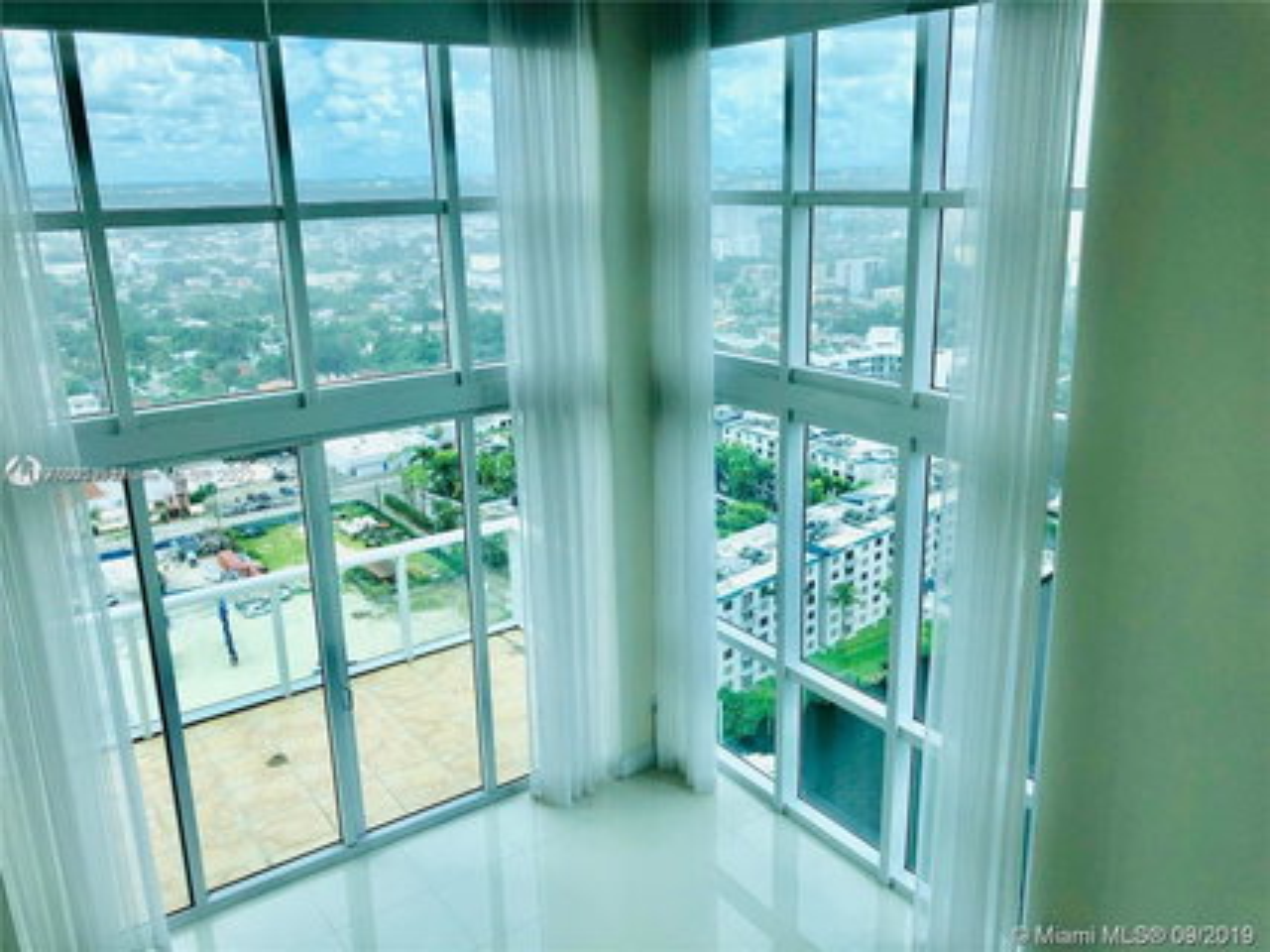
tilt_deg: -15.2
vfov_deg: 49.7
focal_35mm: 28
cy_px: 476
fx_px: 1027
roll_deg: +0.4
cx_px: 635
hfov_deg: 63.5
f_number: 1.8
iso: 20
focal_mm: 4
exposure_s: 1/838
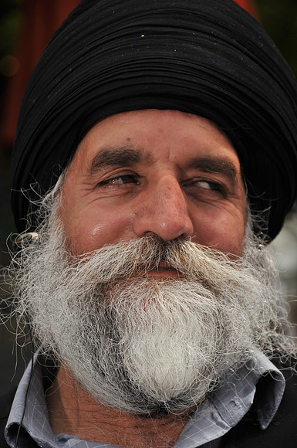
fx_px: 1769
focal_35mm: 142
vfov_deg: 14.4
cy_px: 224
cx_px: 148
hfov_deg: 9.6
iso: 200
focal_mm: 95
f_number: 5.6
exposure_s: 1/500
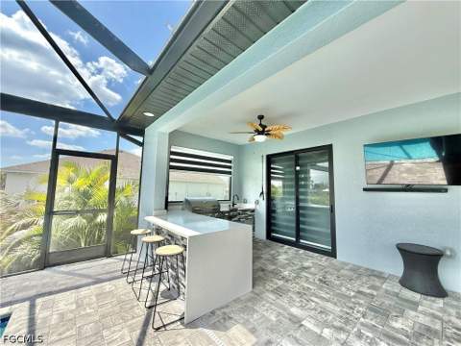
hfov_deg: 102.1
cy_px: 173
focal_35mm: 14
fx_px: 186
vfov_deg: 85.7
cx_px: 230
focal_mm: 2.22
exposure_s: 1/726
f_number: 2.2
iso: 64
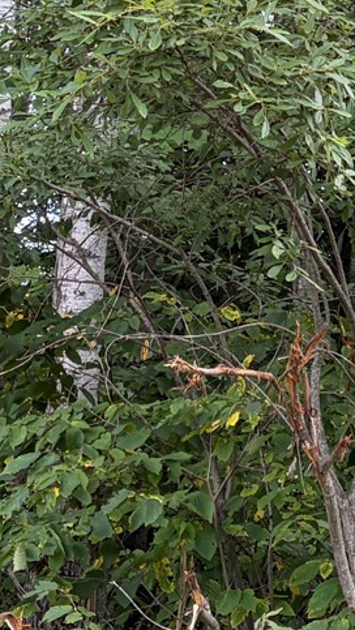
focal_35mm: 120
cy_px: -124
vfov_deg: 17.1
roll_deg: +0.0
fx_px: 2006
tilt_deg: +14.9
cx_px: 325
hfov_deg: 10.1
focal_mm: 5.96
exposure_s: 1/221
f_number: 1.6
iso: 50
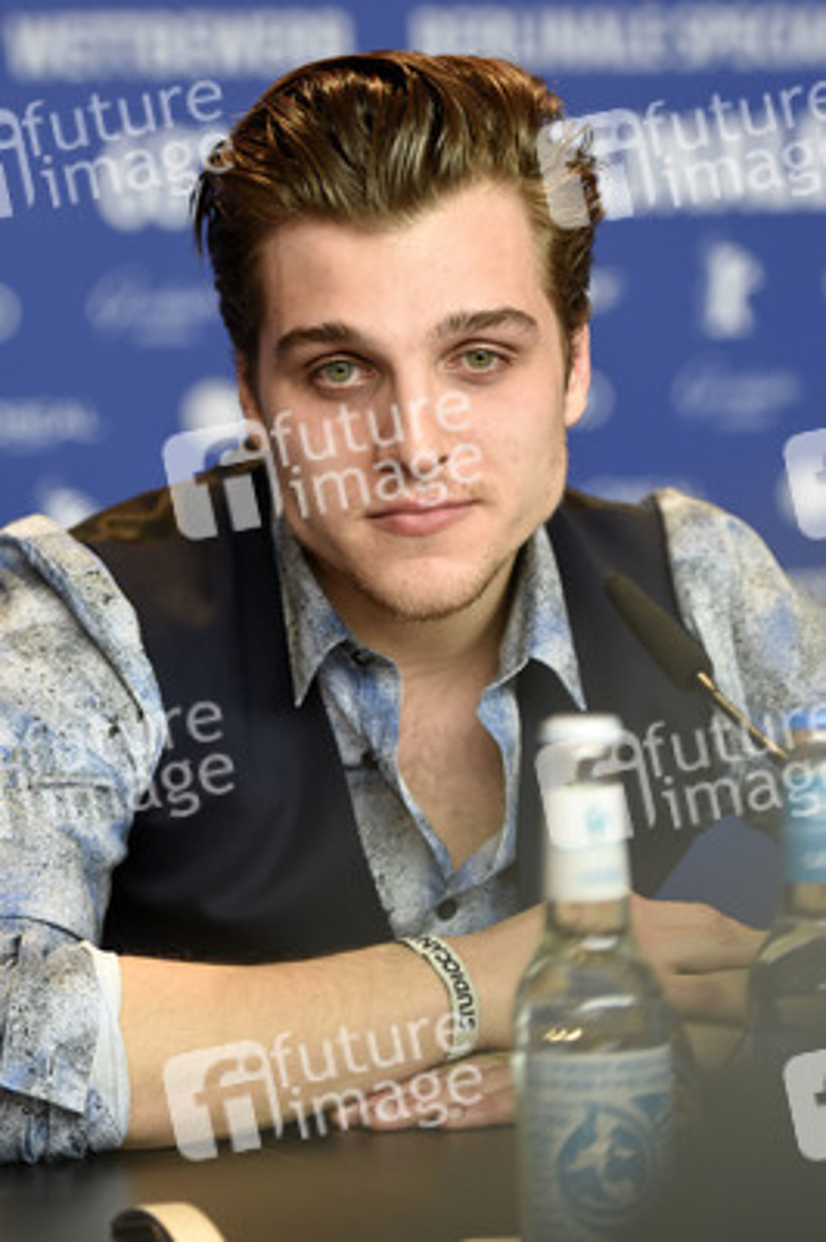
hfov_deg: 8.2
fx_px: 5792
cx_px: 413
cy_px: 621
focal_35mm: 168
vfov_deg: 12.2
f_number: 3.2
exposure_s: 1/250
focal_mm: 112
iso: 640
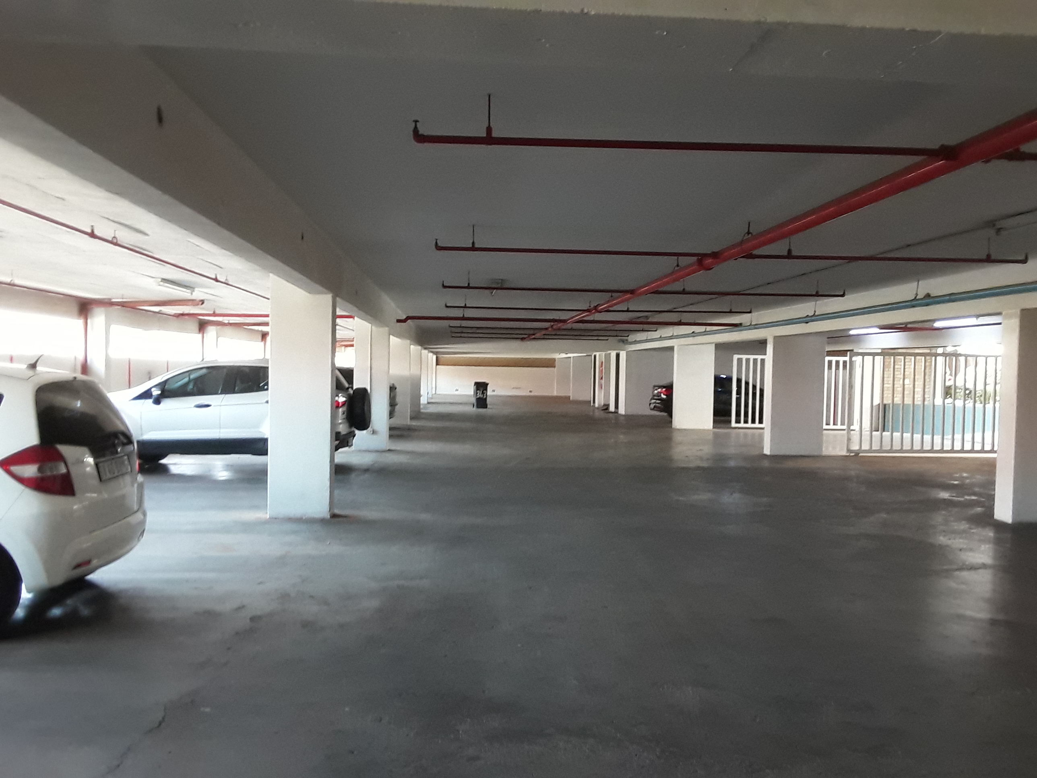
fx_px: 899
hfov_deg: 60.0
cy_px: 389
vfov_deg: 46.8
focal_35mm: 30
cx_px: 518
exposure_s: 1/50
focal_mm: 2.2
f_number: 1.9
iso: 200
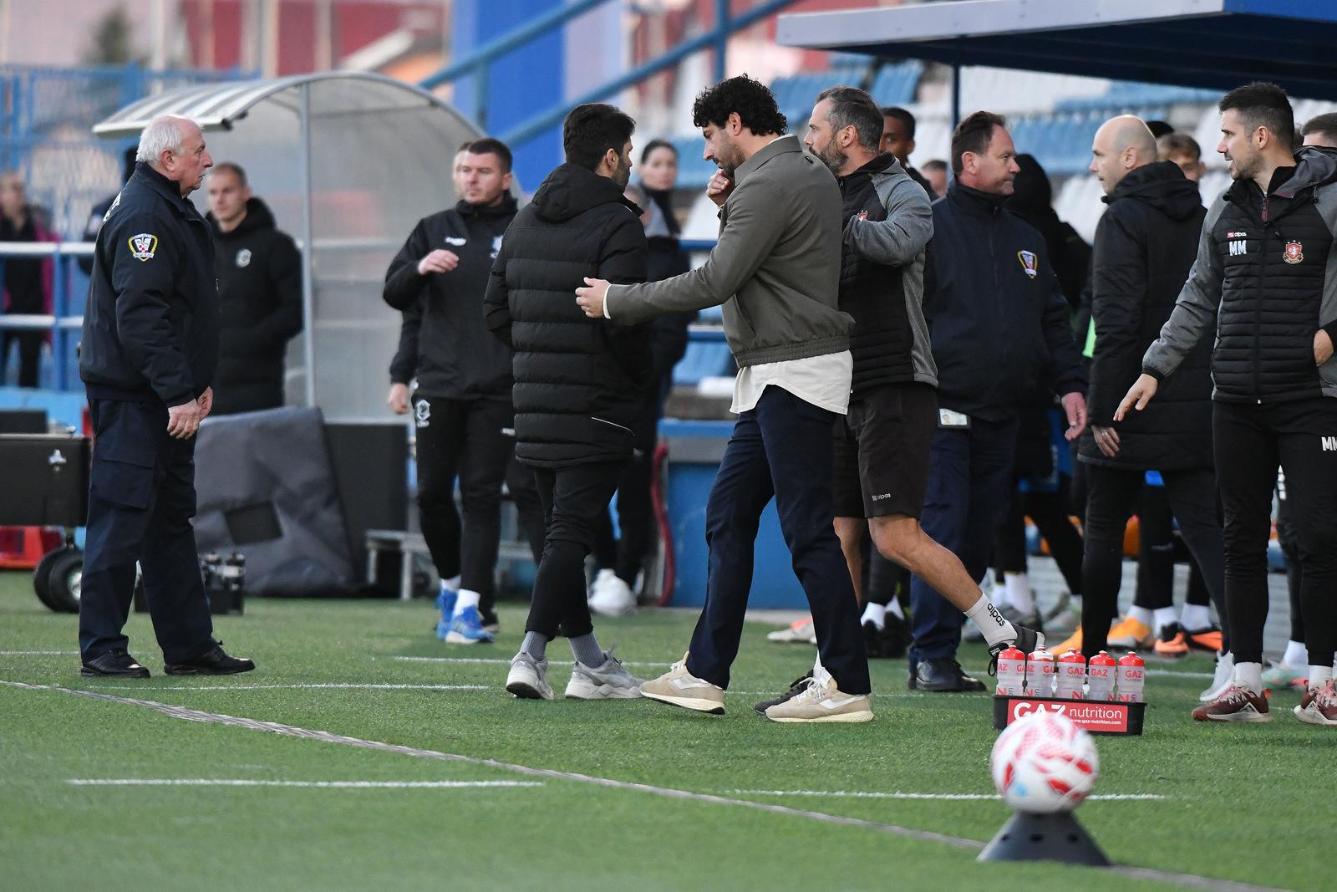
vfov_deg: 4.0
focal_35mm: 340
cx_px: 668
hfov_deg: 6.1
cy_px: 446
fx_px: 12627
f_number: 5
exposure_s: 1/1000
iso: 2500
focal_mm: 340
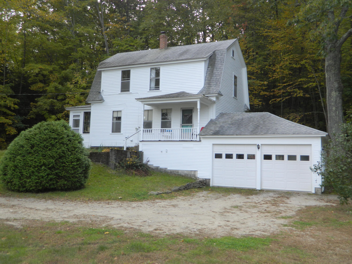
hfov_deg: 52.6
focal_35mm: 35
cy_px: 132
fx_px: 356
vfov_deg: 40.7
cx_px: 176
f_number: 3.3
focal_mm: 6.2
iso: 110
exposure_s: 1/200
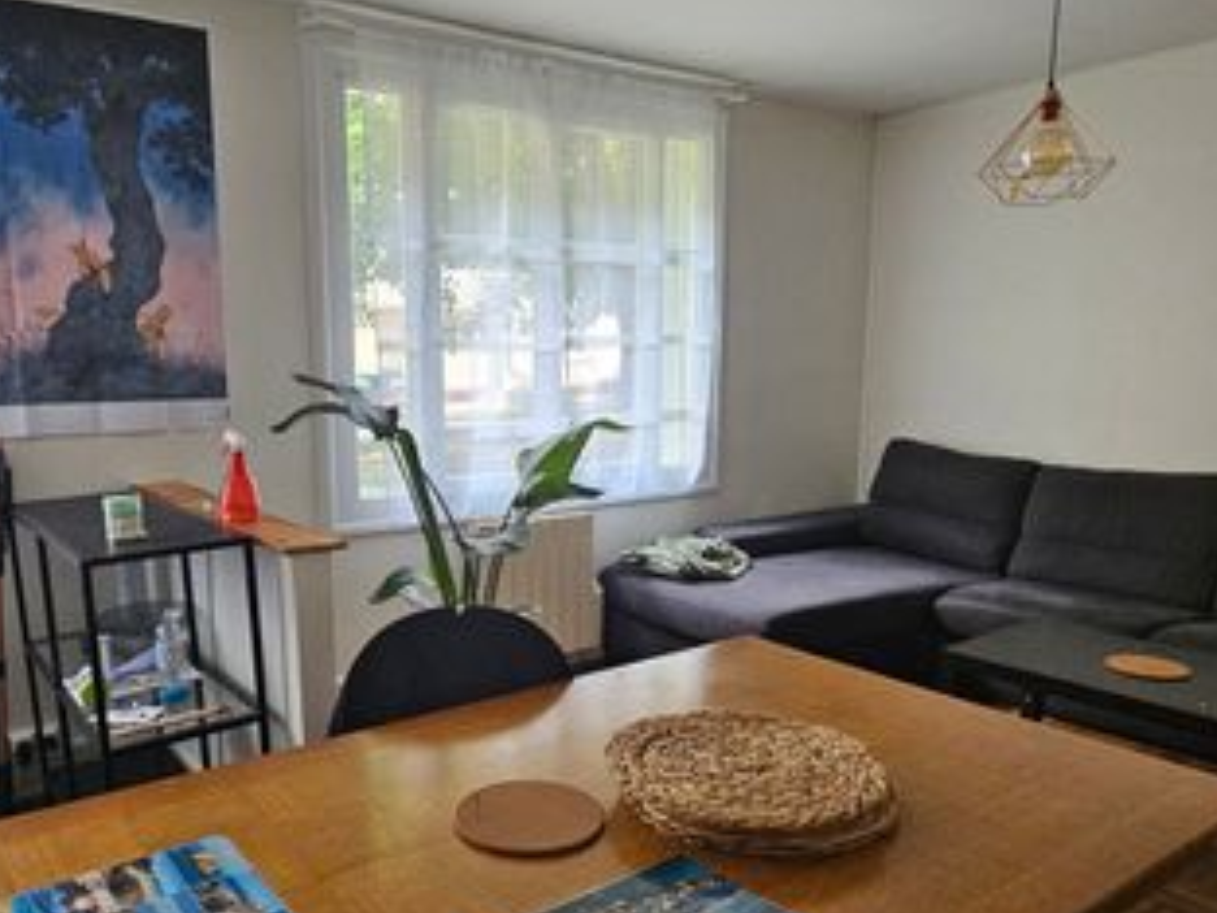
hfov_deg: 68.8
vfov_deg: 54.7
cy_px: 519
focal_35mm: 25
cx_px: 495
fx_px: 879
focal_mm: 2.2
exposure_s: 1/60
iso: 400
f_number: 2.2
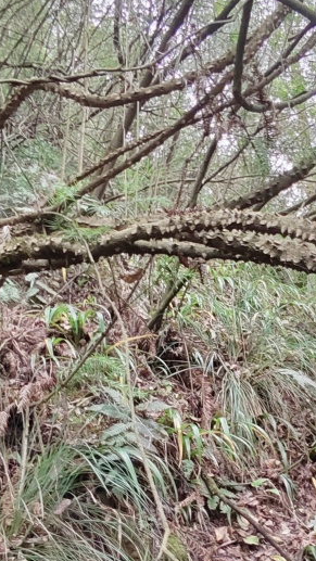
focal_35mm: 36
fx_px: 536
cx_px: 235
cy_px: 347
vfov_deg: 54.7
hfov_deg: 32.3
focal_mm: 1.68
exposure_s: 1/33.3
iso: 113
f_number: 2.2
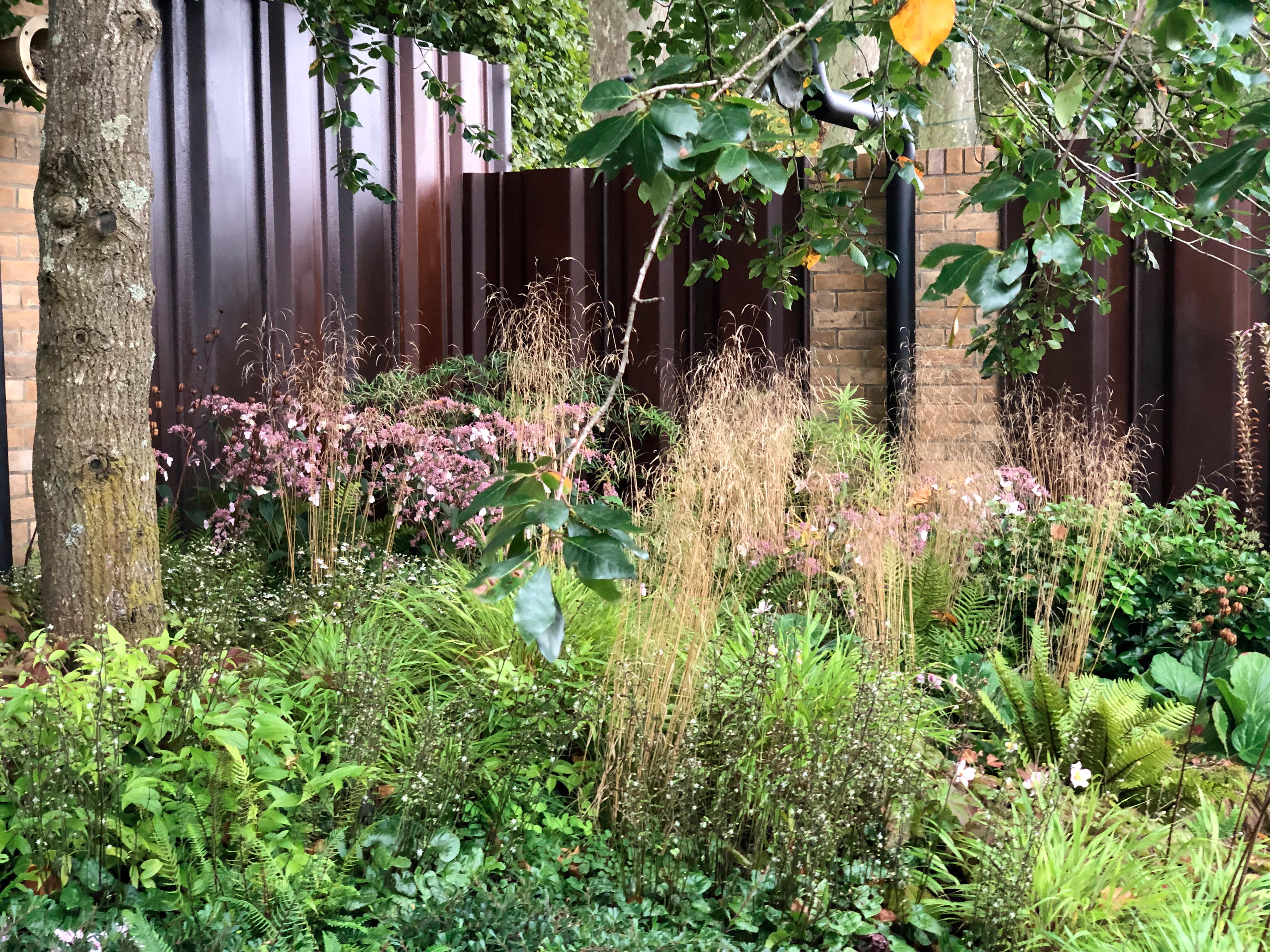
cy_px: 476
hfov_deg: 36.8
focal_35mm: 52
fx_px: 1908
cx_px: 635
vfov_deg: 28.0
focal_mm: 6
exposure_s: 1/50
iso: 100
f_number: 2.4
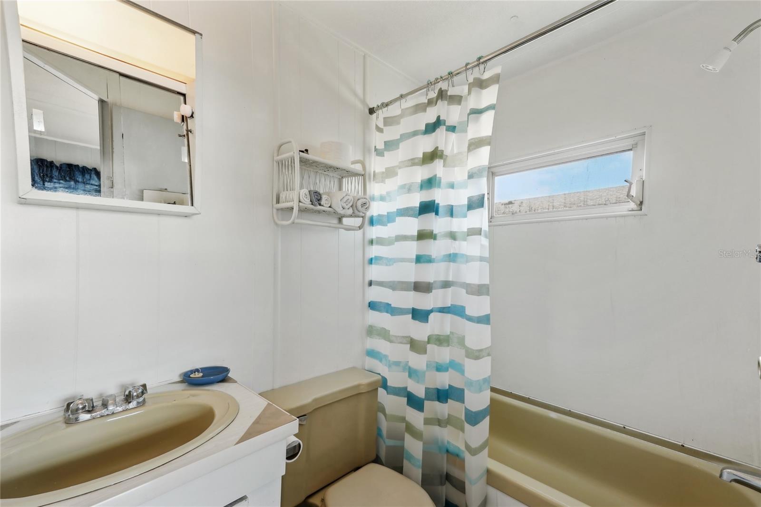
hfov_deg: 95.0
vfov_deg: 72.0
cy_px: 254
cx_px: 380
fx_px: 349
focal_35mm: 16
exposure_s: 1/20
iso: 400
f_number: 8
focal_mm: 16.5
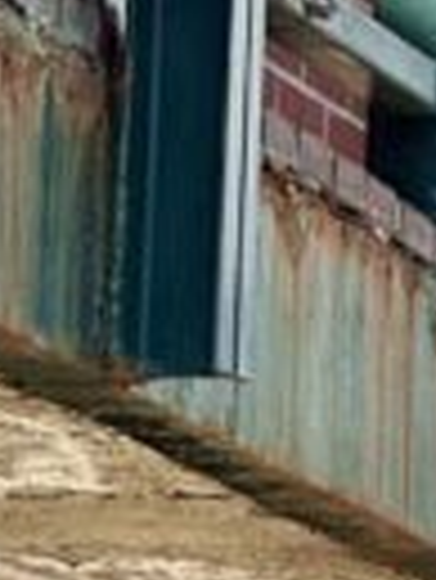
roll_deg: -1.1
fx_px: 10261
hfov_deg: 2.4
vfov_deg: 3.2
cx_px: 1335
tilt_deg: +13.8
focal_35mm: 612
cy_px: -292
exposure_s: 1/380
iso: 32
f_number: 2.8
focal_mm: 9
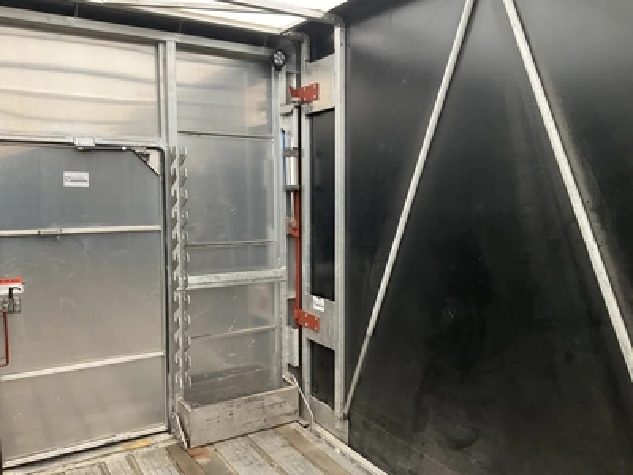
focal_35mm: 29
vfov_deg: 48.2
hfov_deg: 61.7
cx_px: 316
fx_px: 530
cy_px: 238
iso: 125
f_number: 1.8
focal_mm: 3
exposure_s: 1/60
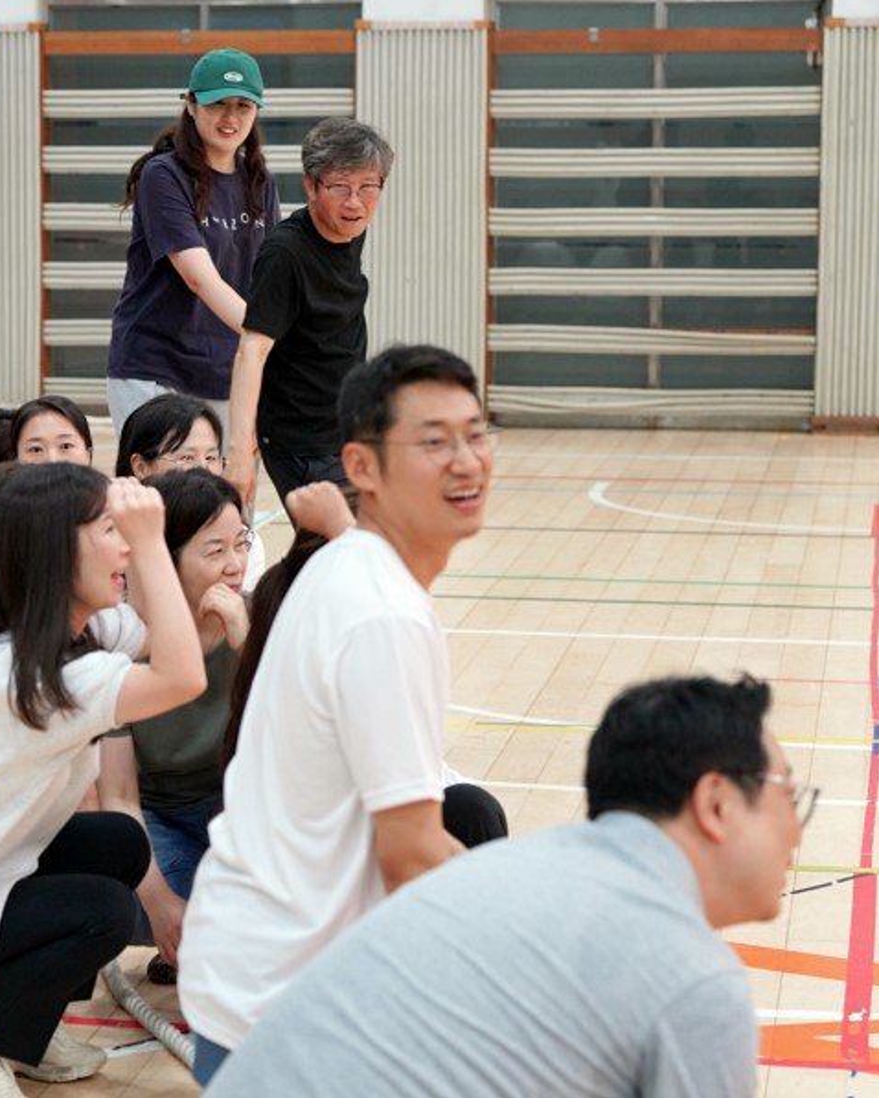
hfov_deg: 15.5
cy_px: 548
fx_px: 3218
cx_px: 188
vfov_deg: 19.4
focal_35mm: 99
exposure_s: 1/160
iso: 2000
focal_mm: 70
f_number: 4
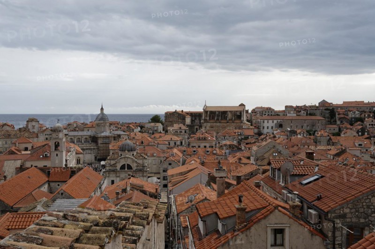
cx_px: 188
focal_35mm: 30
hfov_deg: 61.1
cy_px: 124
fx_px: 317
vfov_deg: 42.9
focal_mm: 30.5
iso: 100
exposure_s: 1/250
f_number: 7.1
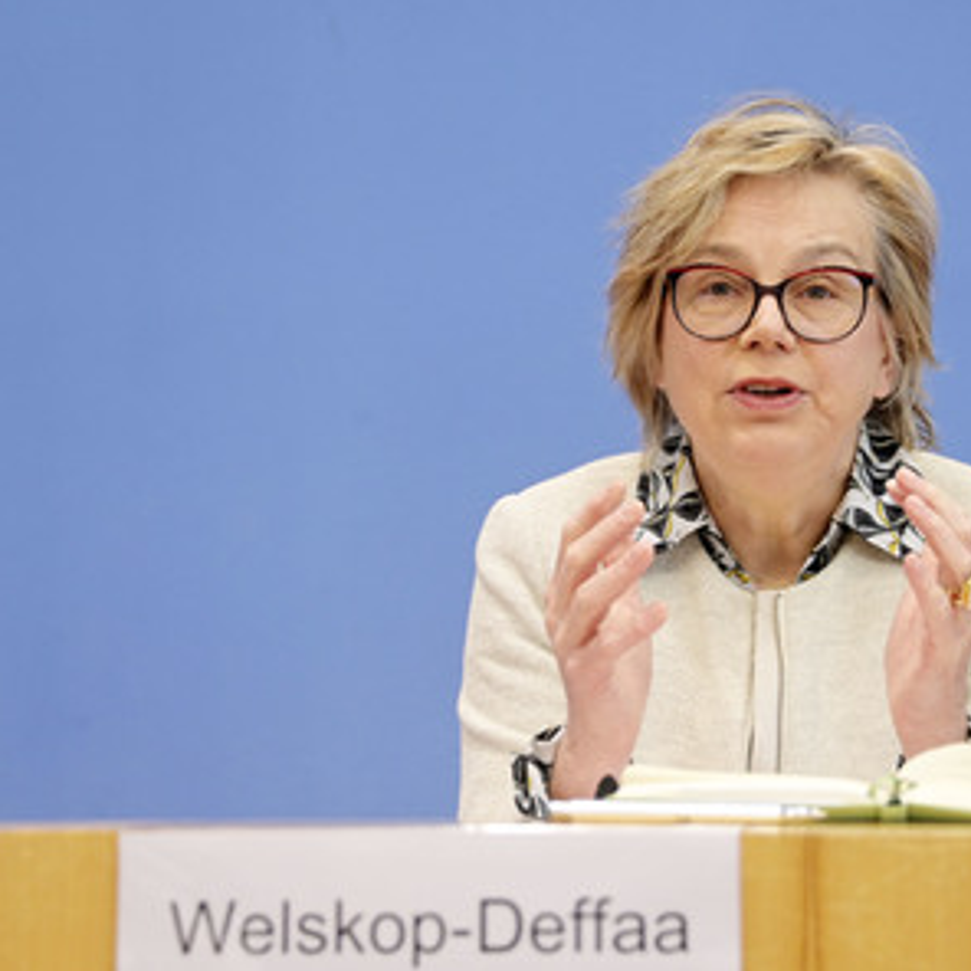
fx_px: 3491
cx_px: 677
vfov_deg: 15.8
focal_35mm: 110
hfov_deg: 15.8
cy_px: 482
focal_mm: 85
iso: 3200
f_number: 5
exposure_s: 1/400
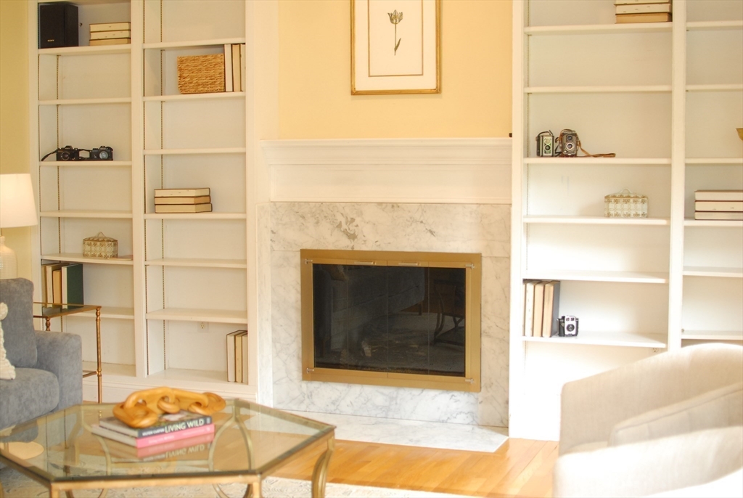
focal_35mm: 52
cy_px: 249
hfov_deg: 37.8
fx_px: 1085
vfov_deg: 25.8
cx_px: 372
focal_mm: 35
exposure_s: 1/100
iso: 400
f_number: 2.5
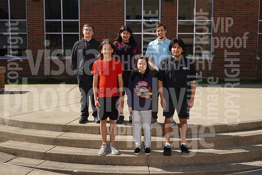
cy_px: 88
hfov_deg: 45.0
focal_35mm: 44
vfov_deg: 30.9
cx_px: 131
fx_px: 317
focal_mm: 29
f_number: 11
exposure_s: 1/125
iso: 100
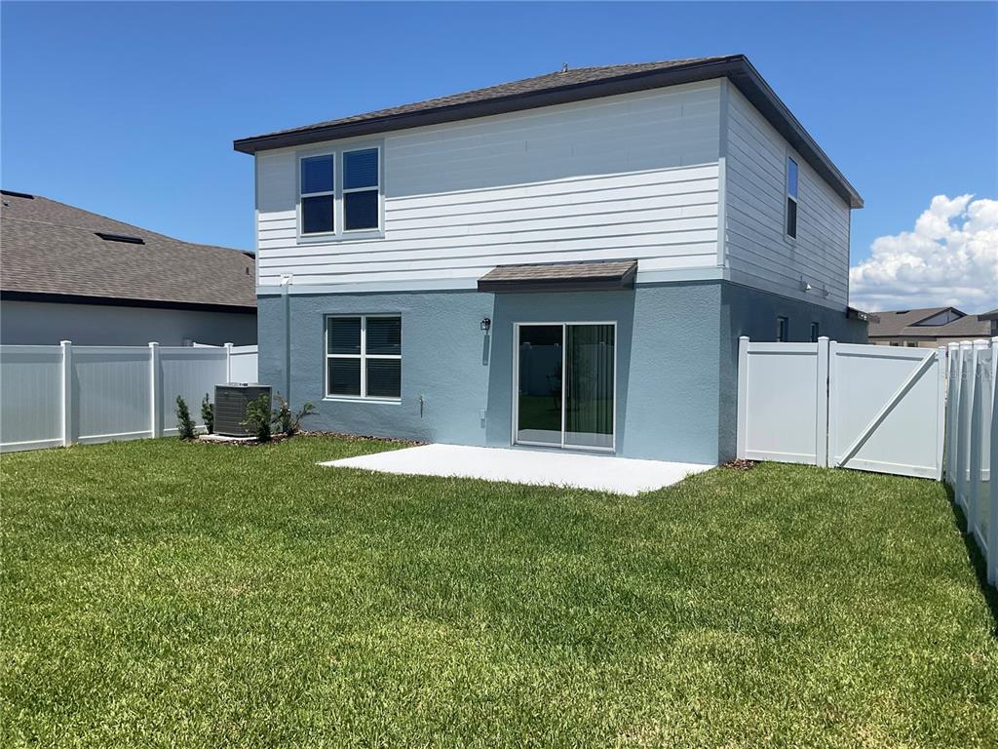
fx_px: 836
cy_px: 374
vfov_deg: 48.2
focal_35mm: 29
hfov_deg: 61.7
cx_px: 499
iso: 16
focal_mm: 3
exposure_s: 1/2667
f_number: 1.8
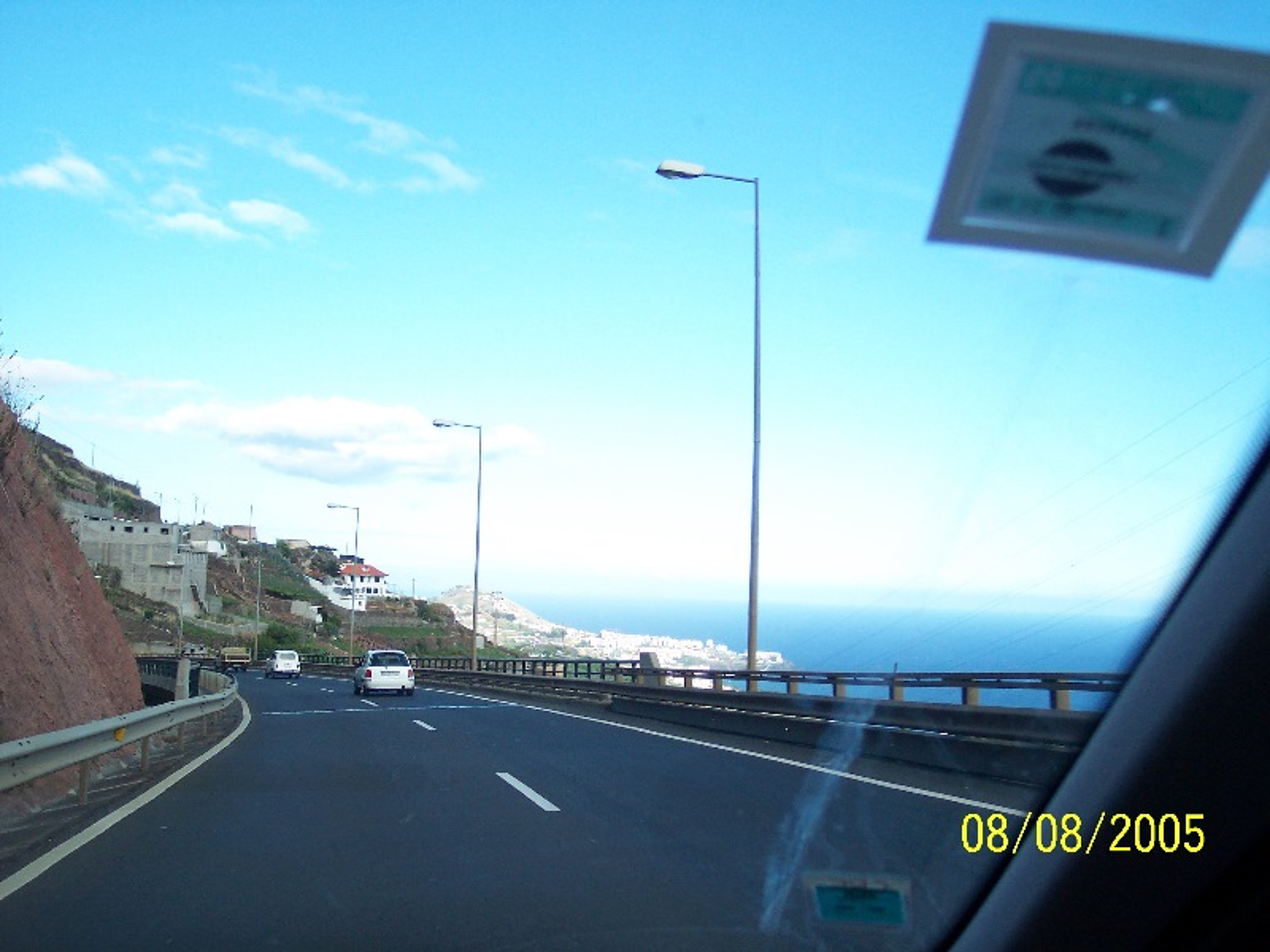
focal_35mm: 38
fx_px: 1394
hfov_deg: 49.0
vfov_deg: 37.7
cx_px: 635
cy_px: 476
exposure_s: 1/700
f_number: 2.8
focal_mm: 8
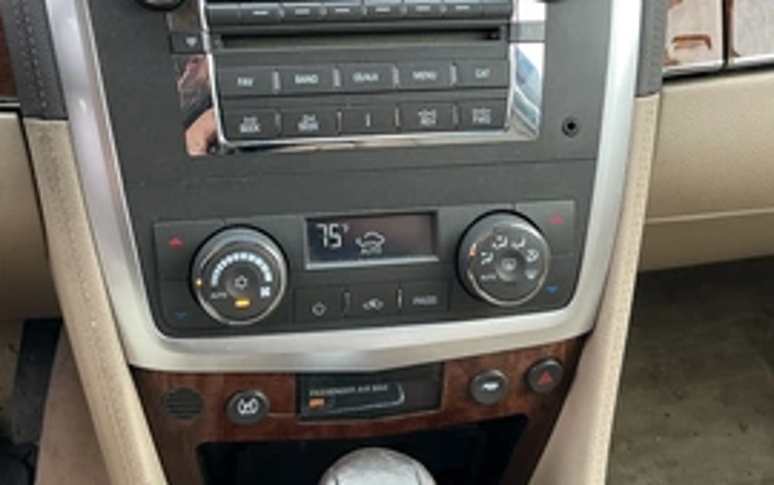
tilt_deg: -24.3
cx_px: 327
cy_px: 115
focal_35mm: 44
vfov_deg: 28.8
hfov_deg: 45.1
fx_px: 929
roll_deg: -0.1
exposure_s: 1/122
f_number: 1.8
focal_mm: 3
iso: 64
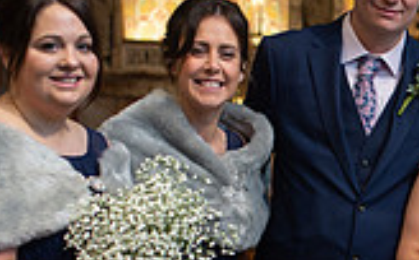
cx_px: 469
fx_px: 1585
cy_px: 318
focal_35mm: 139
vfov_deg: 9.3
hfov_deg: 14.7
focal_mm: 35
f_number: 2.5
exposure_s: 1/100
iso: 800
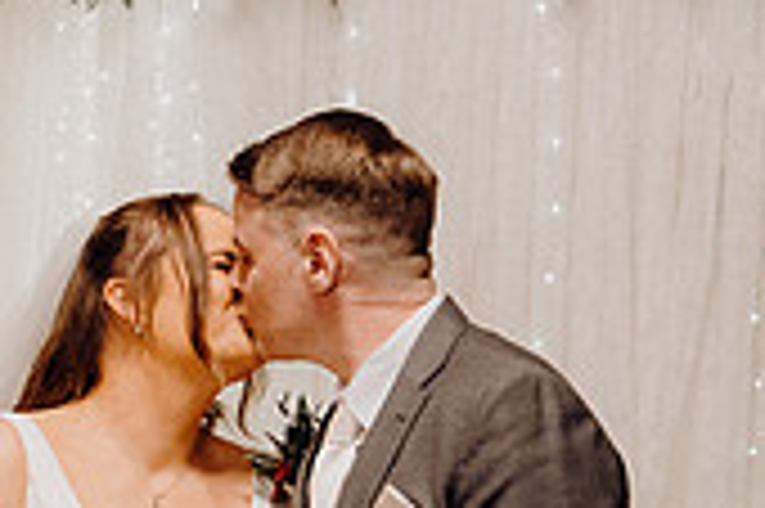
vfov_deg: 7.1
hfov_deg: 10.8
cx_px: 324
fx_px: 4055
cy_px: 722
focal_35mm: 191
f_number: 3.5
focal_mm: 56
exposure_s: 1/160
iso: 3200
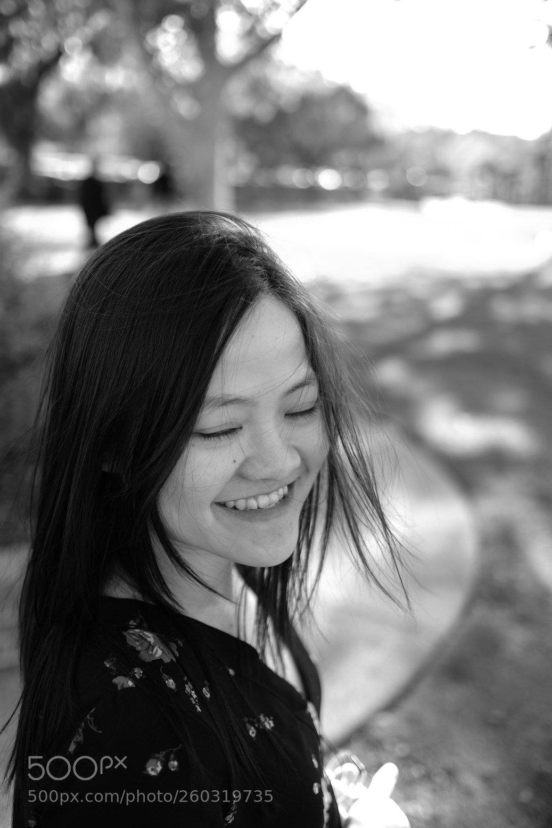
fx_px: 828
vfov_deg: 53.1
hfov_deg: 36.9
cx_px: 279
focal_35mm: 36
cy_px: 412
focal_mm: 23
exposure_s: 1/250
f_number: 1.4
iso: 100
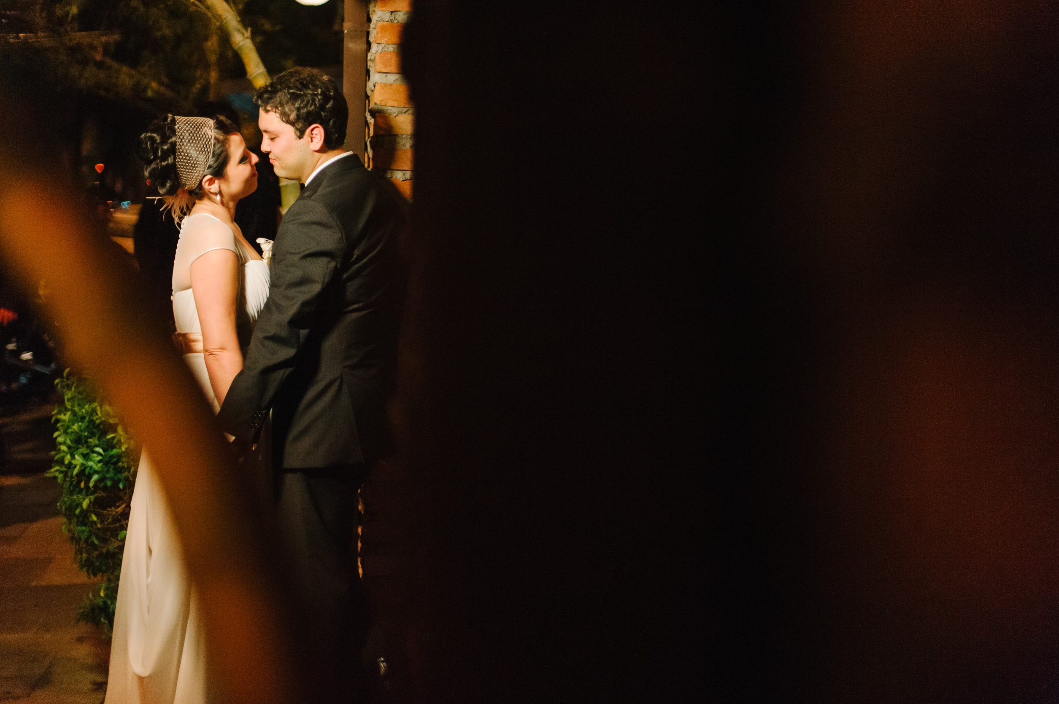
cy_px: 347
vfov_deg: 26.4
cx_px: 533
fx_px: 1499
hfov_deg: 38.9
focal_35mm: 51
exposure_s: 1/500
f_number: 1.8
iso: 2500
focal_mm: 50
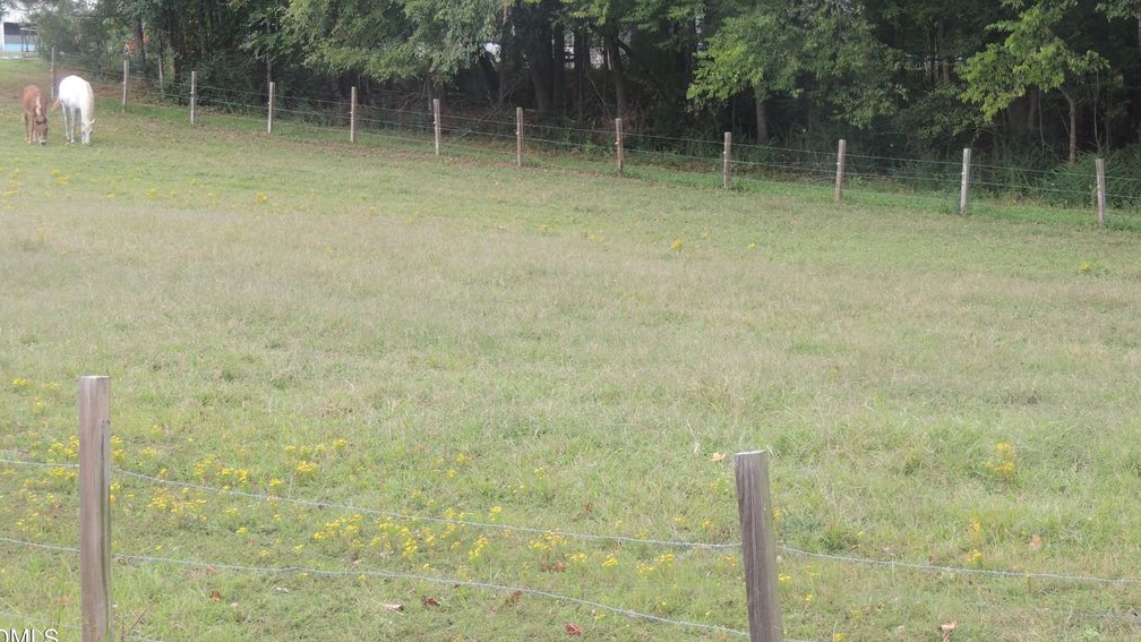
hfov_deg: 25.6
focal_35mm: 83
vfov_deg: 14.6
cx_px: 569
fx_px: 2511
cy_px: 243
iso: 110
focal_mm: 13.3
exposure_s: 1/100
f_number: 3.9
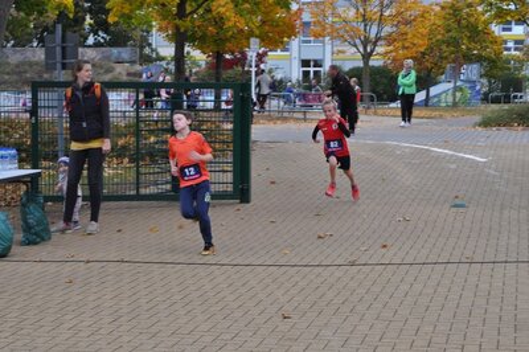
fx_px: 1211
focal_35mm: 82
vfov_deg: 16.5
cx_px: 264
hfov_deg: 24.6
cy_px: 176
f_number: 9
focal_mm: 55
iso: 200
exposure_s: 1/80
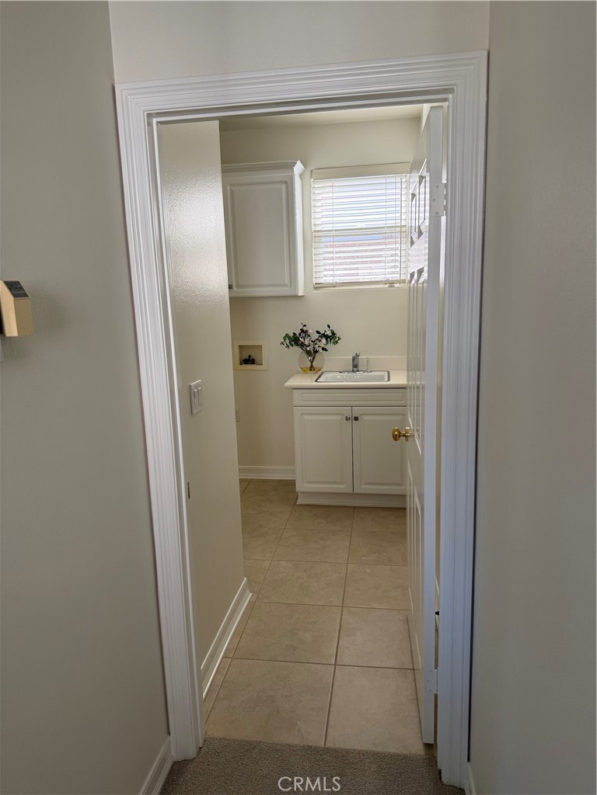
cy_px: 398
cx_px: 298
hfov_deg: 56.8
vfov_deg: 71.6
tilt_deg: -10.2
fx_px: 552
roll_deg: +2.1
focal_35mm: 24
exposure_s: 1/242
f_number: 1.78
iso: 125
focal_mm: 6.76
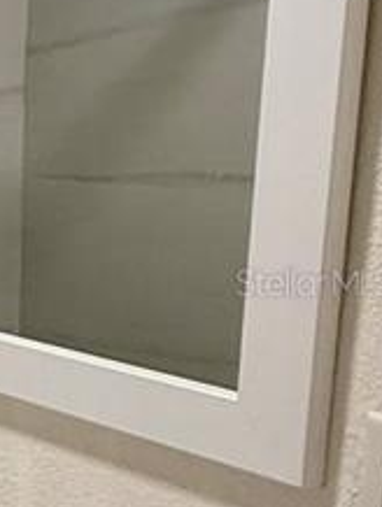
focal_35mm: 77
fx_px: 1131
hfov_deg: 12.5
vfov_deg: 25.3
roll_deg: +1.0
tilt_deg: -8.6
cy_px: 281
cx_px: -648
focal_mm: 2.22
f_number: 2.2
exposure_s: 1/60
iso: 200
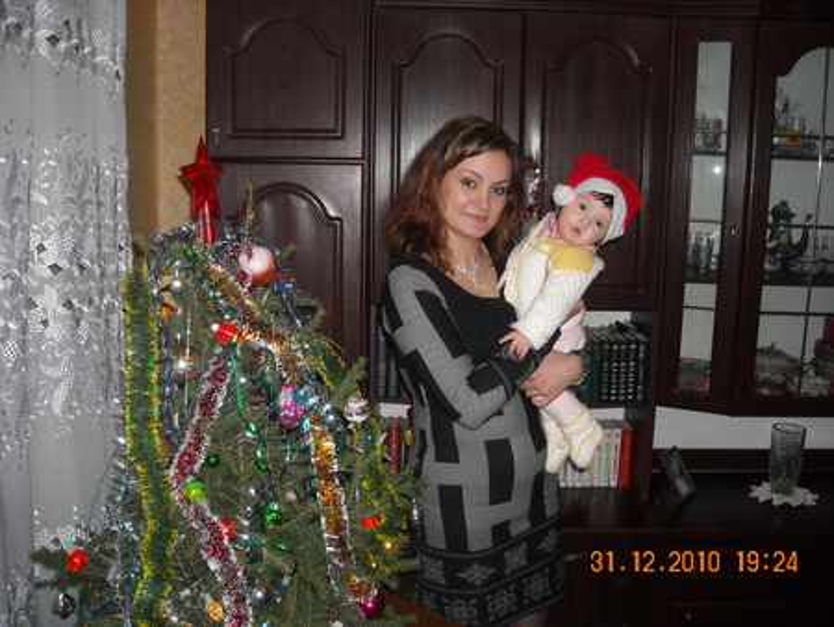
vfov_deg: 40.7
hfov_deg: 52.6
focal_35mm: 35
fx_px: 844
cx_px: 417
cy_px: 314
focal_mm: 5.7
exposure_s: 1/60
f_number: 2.8
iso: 200
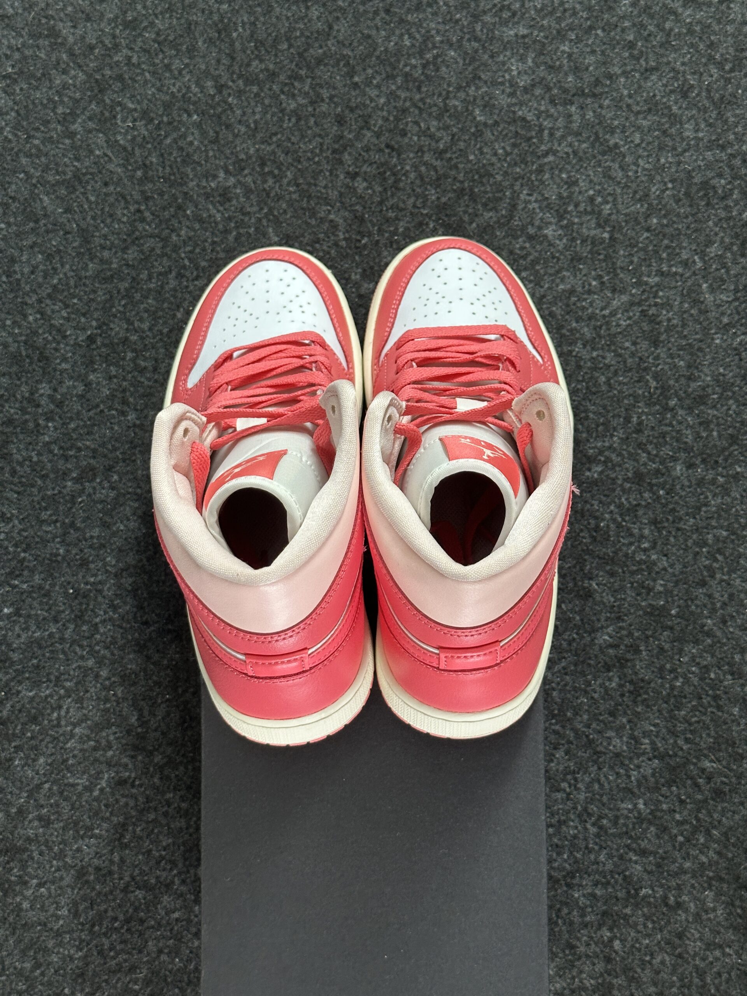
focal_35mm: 48
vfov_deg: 39.7
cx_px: 374
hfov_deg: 30.3
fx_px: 1381
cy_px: 498
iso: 200
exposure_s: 1/33
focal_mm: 6.86
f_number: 1.78
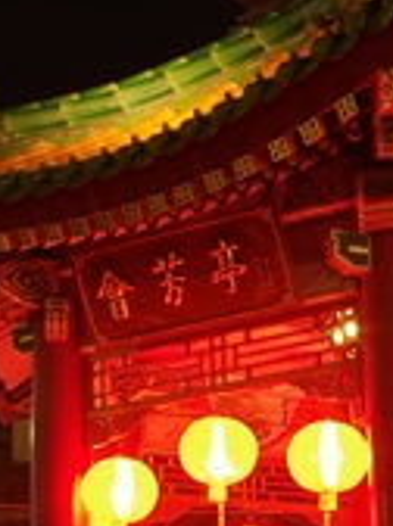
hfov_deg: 14.3
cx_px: 338
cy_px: 395
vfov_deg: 19.1
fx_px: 1559
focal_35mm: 103
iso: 400
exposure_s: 5
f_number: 16
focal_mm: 24.38
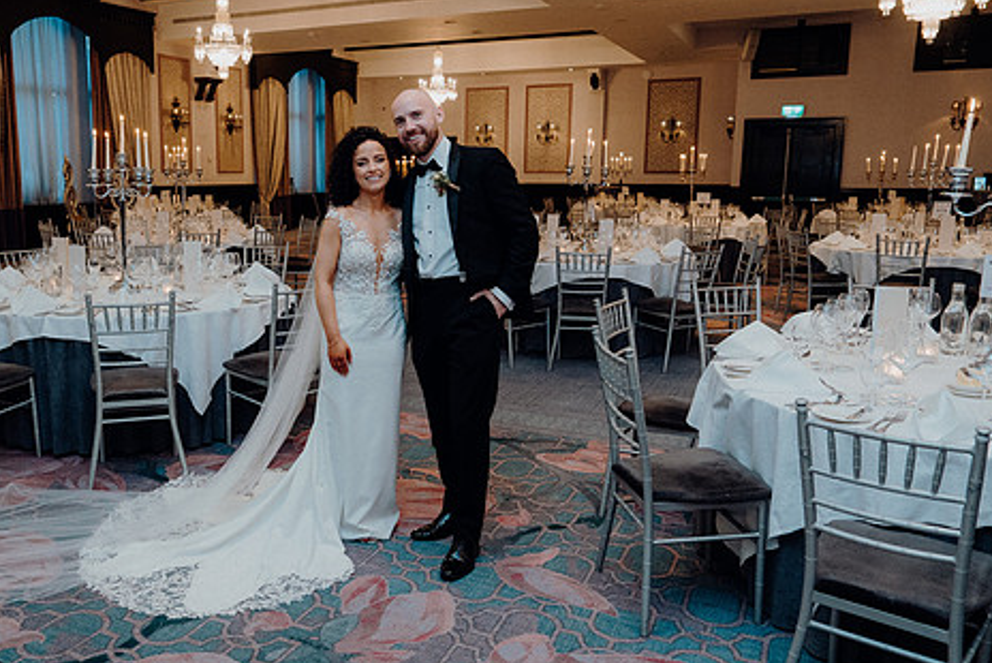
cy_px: 303
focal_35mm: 30
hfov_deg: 61.2
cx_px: 378
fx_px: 827
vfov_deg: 43.6
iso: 2500
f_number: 3.5
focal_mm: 24
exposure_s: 1/160
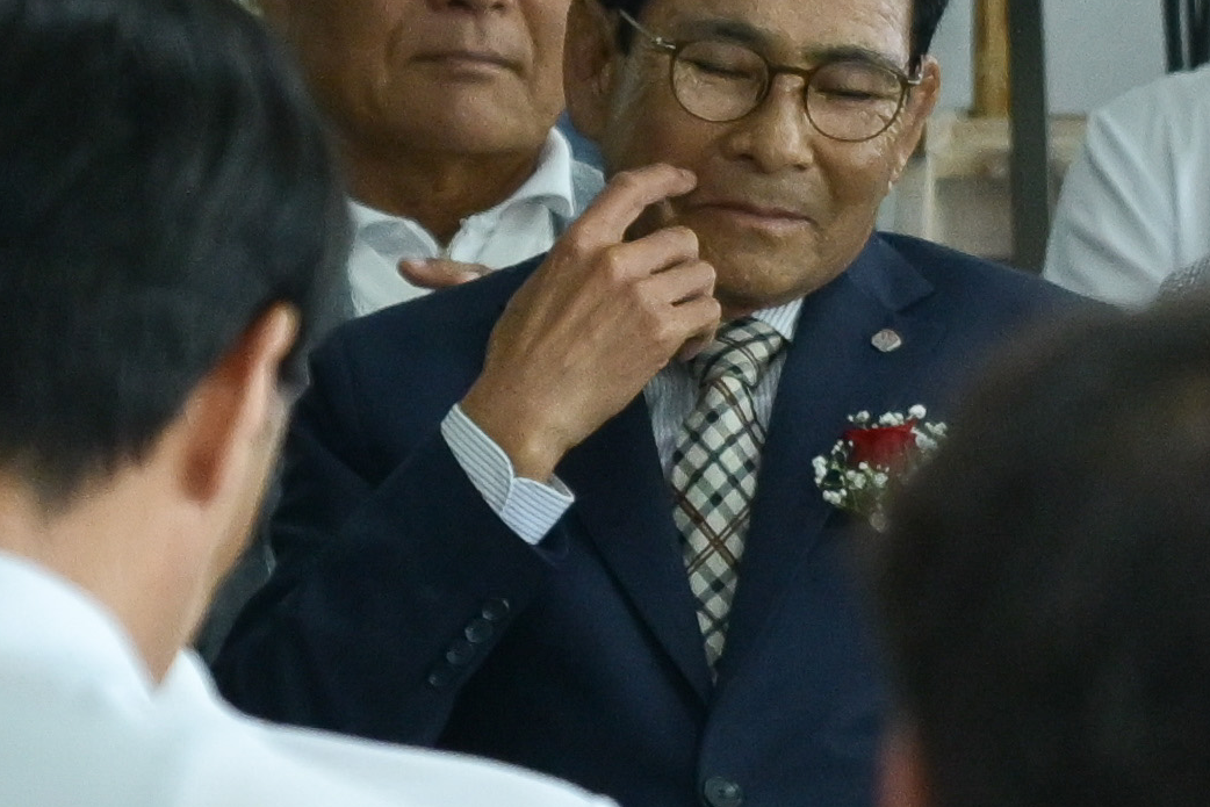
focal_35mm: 737
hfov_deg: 2.8
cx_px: 2710
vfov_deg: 1.9
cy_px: -497
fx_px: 24773
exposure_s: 1/250
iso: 1250
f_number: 4
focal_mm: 93
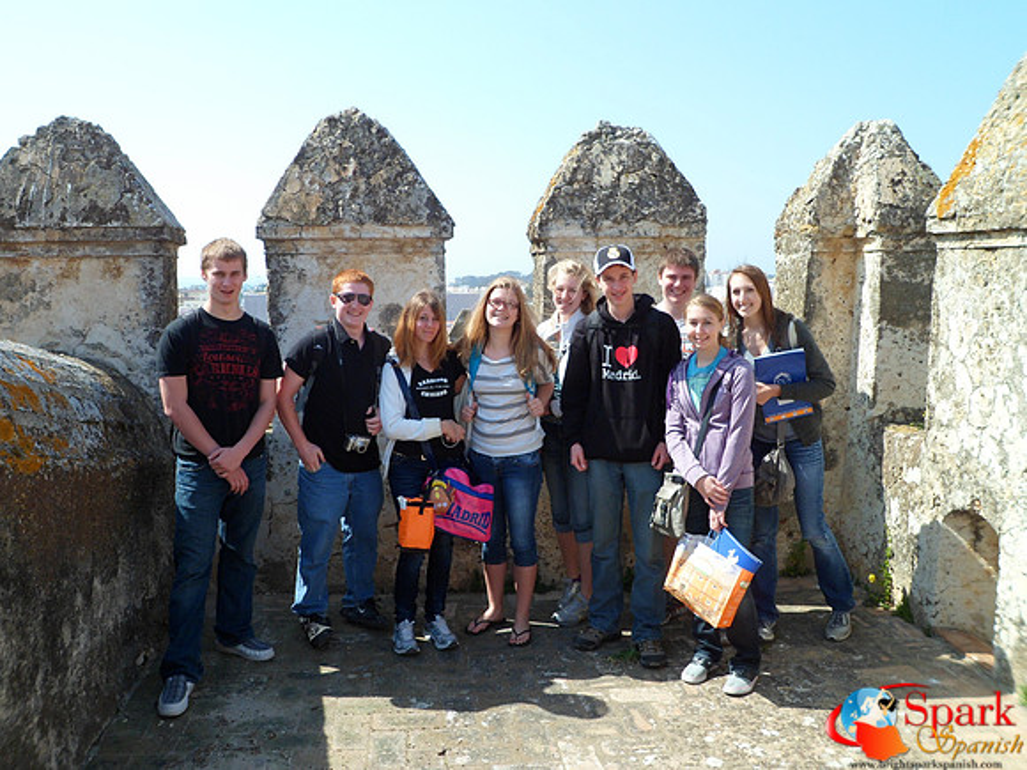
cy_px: 385
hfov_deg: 60.0
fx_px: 890
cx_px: 514
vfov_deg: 46.8
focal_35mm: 30
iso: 80
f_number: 3.5
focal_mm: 5.7
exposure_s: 1/500
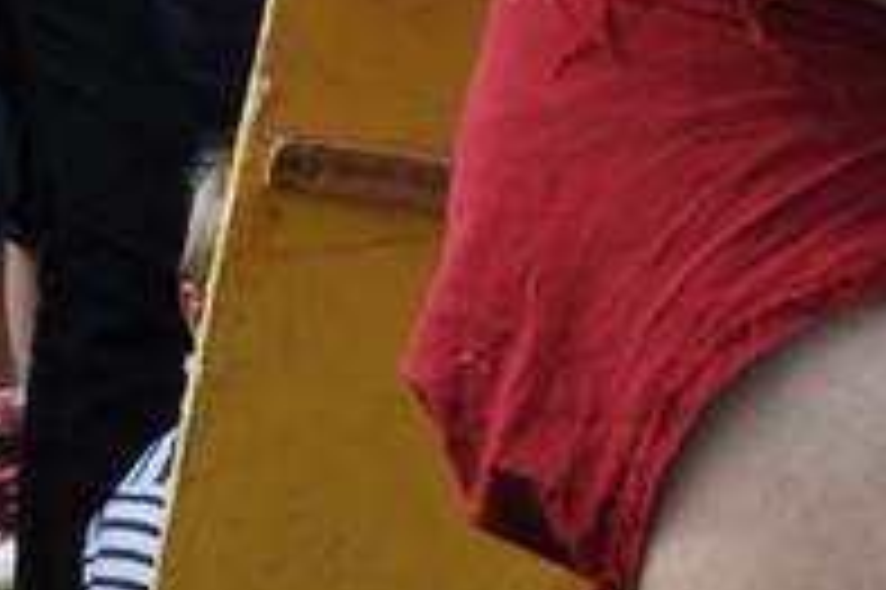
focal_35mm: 629
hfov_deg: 3.3
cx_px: 1756
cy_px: -588
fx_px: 15462
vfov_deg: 2.2
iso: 200
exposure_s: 1/250
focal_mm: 55
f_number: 8
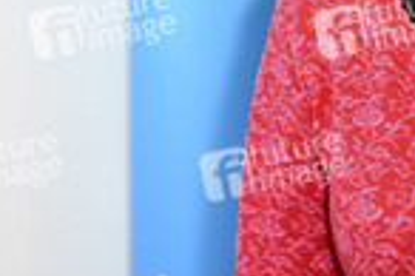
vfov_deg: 12.1
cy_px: -46
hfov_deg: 18.3
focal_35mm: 111
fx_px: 1278
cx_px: 311
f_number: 4.5
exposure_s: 1/125
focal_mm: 24
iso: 900
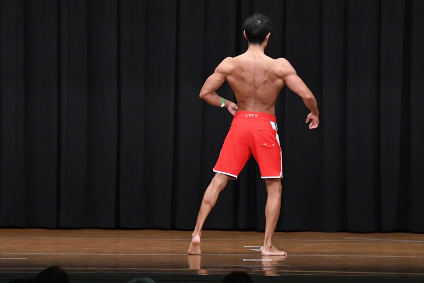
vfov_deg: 6.1
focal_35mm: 225
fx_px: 2649
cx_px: 212
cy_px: 142
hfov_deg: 9.2
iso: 8000
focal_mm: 150
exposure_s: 1/400
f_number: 5.6
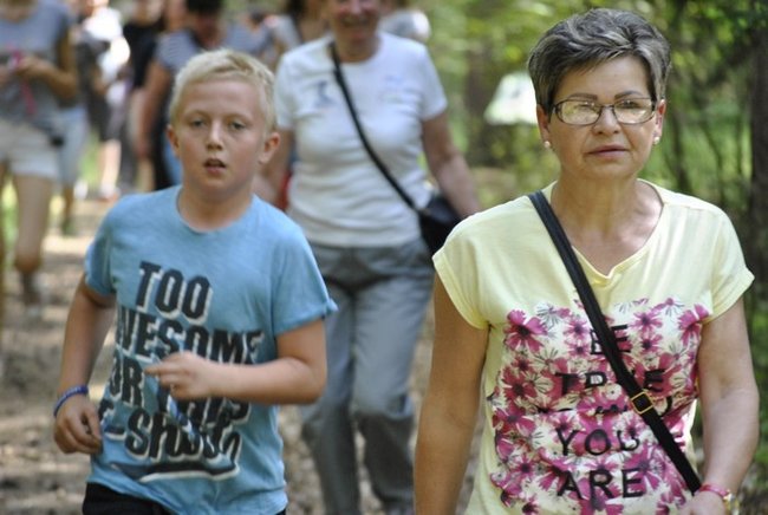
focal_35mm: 240
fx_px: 5129
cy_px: 258
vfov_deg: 5.7
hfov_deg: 8.6
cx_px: 384
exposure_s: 1/125
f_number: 5.3
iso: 800
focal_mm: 160
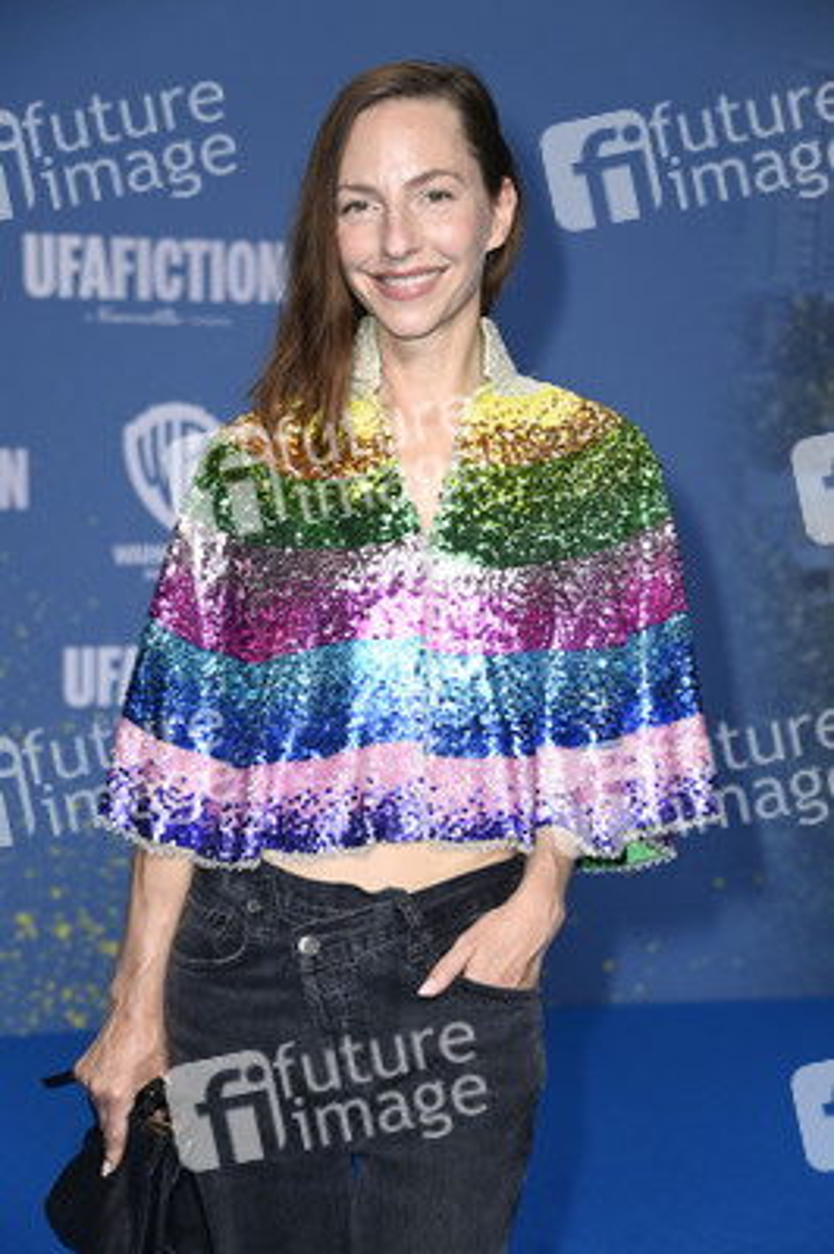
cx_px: 417
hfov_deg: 15.2
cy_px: 627
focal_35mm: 90
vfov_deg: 22.6
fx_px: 3133
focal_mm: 90
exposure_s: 1/250
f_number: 5.6
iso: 1250
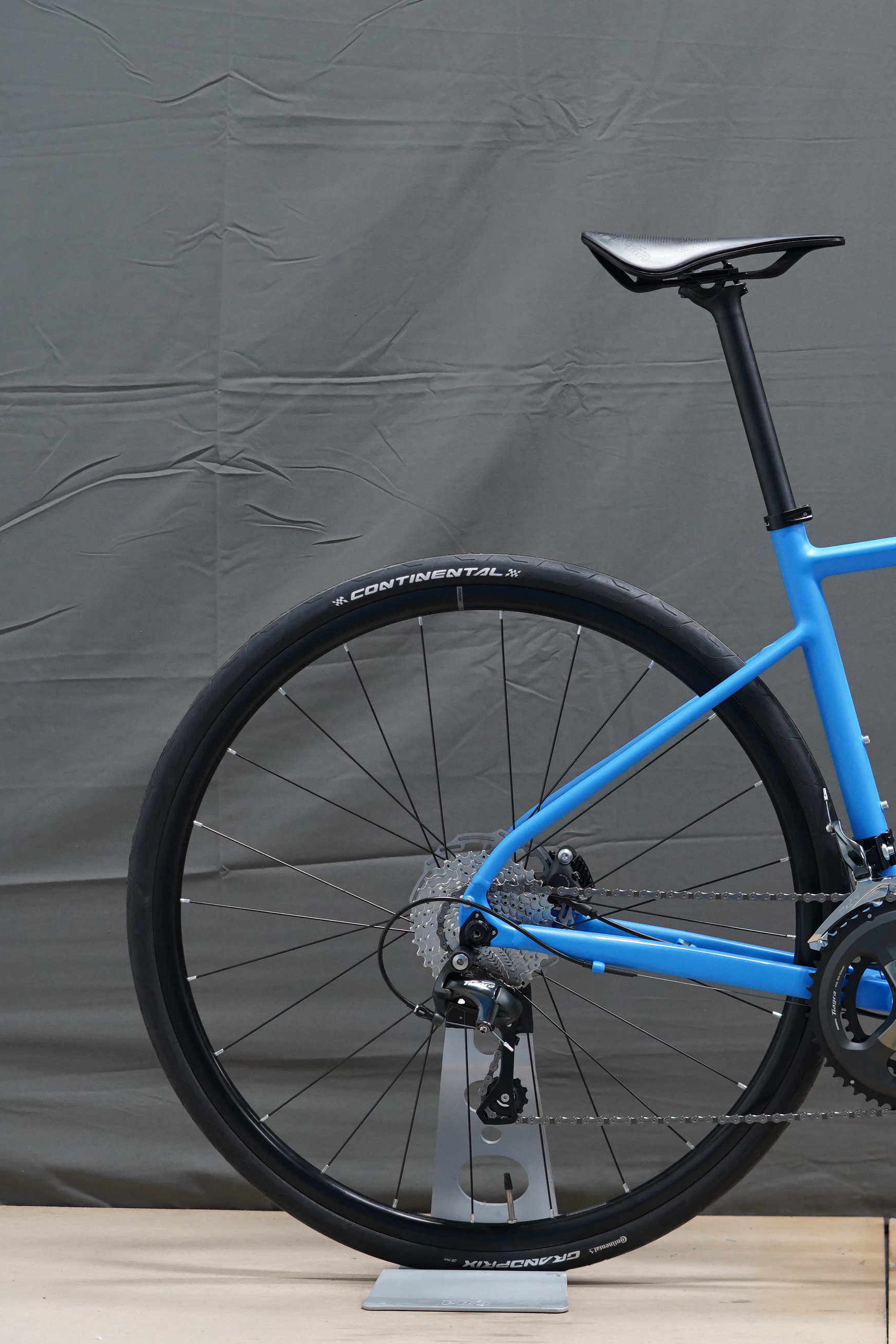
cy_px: 676
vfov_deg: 19.3
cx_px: 979
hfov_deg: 12.7
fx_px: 3956
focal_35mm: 106
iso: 2500
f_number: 5
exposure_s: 1/160
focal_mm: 70
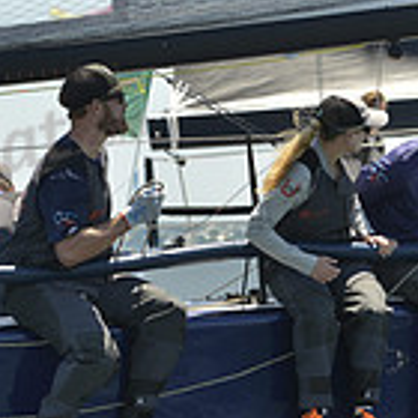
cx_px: 305
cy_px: 282
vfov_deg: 4.4
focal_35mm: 395
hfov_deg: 4.4
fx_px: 5396
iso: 280
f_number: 5.6
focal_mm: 112
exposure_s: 1/1600
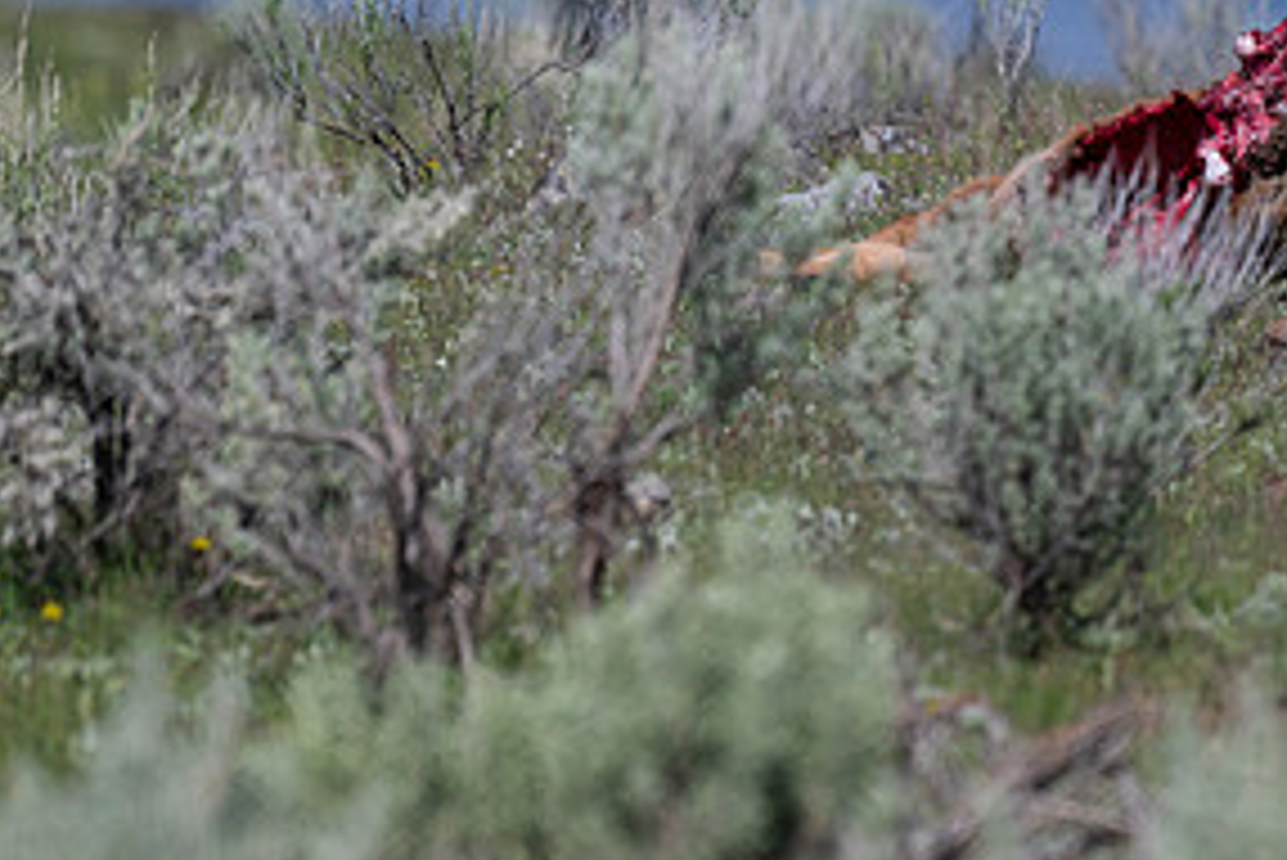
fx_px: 43492
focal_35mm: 1216
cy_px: 2
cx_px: 1287
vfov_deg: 1.1
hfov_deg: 1.7
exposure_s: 1/1250
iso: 320
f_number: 8
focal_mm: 600
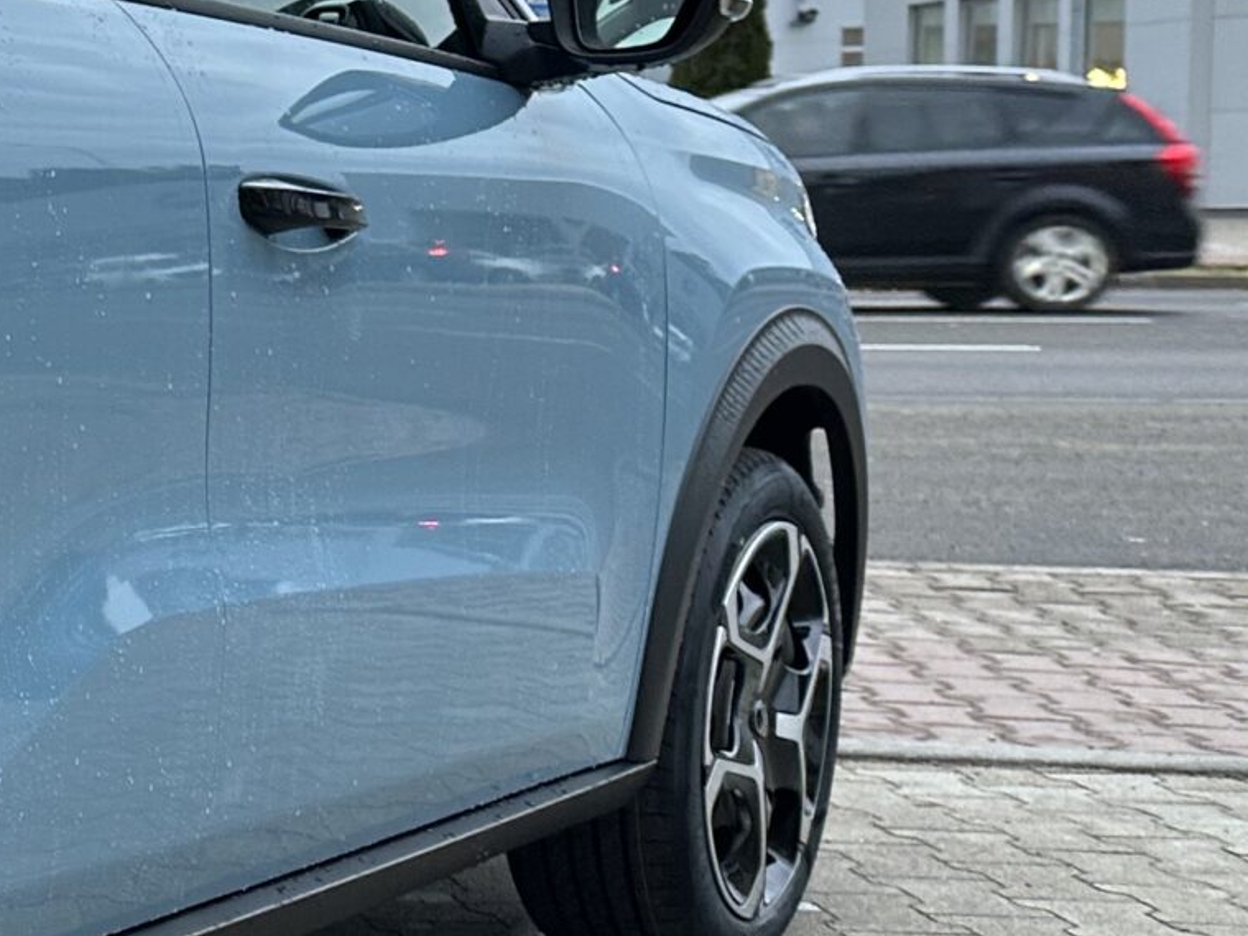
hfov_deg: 19.8
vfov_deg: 18.2
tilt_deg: -4.1
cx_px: -786
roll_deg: +1.3
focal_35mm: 81
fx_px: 2920
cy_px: 396
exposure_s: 1/100
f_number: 1.78
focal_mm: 6.86
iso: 160
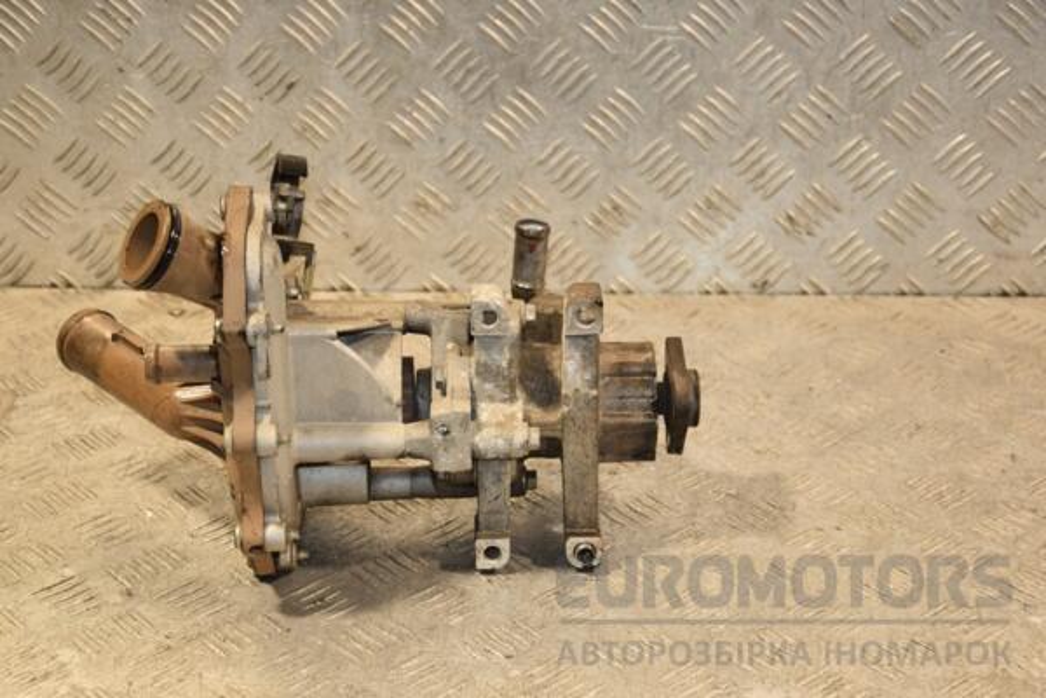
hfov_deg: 28.1
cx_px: 523
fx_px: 2092
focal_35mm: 72
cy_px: 349
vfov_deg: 18.9
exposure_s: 1/200
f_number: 4.8
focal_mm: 48
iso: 800
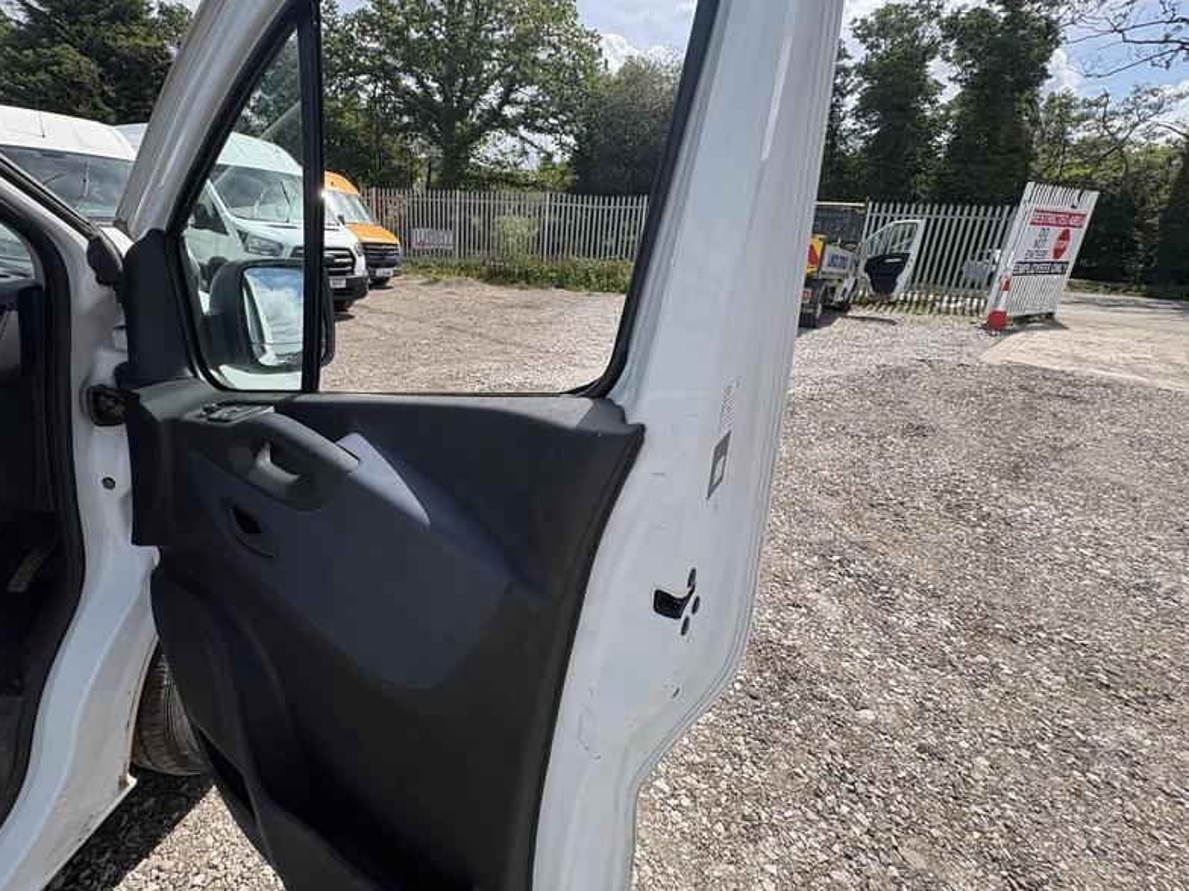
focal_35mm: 16
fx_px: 550
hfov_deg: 94.1
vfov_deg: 77.7
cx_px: 528
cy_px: 388
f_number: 2.2
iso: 64
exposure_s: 1/1477
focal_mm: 2.22
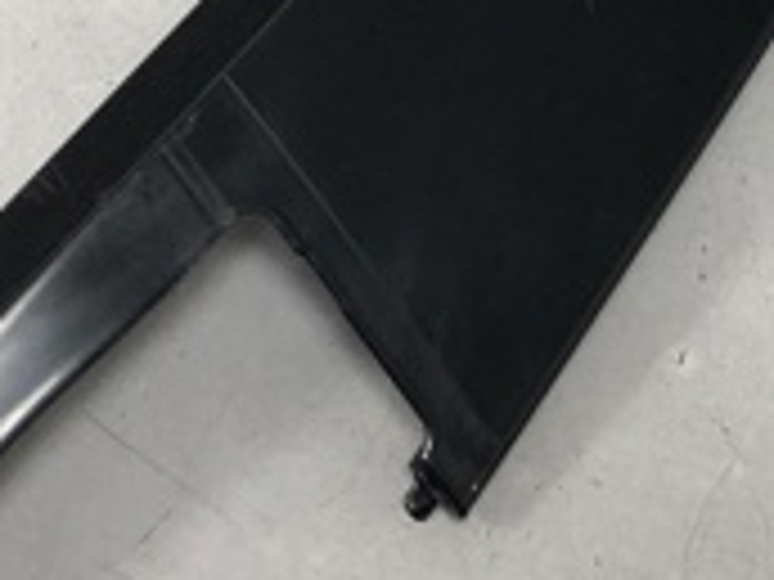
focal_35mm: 104
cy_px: -193
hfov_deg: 18.9
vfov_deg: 13.7
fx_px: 2325
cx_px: 495
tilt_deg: -55.8
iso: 40
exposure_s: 1/33
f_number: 1.8
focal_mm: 4
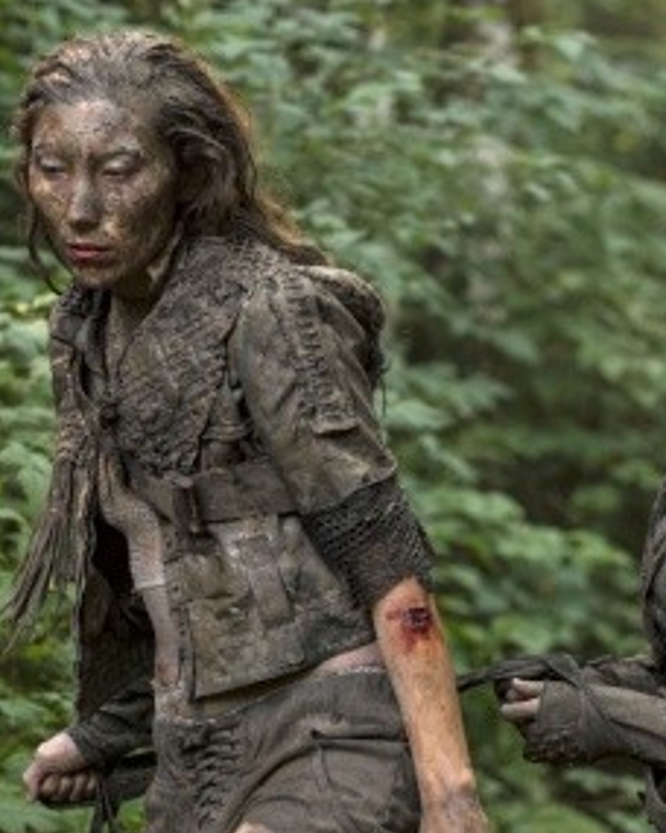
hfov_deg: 7.8
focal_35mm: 197
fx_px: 4854
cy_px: 368
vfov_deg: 9.8
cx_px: 444
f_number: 6.3
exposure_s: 1/320
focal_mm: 120
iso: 400
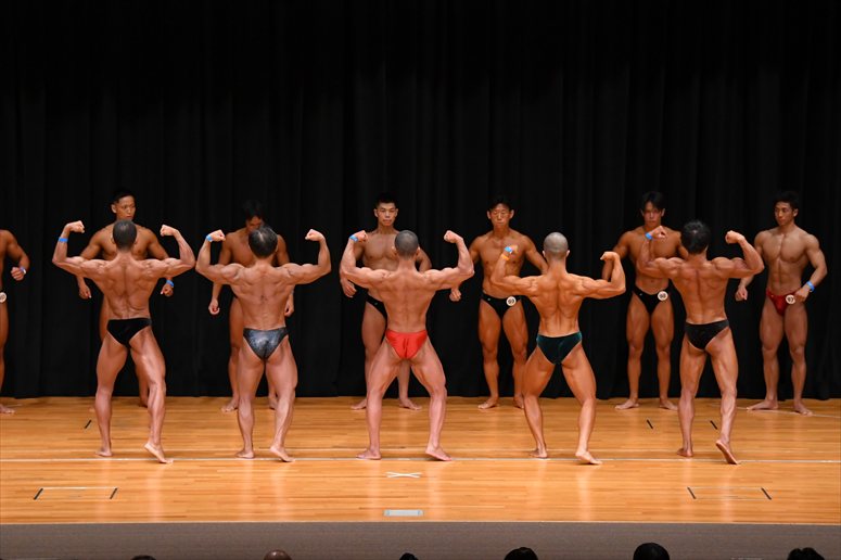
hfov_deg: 14.9
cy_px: 280
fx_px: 3222
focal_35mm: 138
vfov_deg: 9.9
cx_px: 420
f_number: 5.6
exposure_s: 1/400
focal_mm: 92
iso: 3200
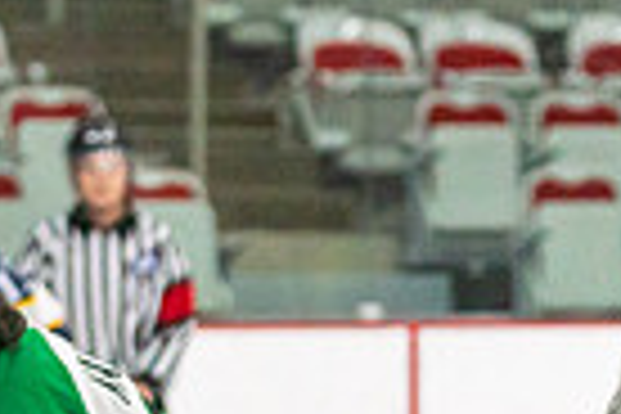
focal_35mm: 419
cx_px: 313
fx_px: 7227
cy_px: 931
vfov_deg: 3.2
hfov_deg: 4.9
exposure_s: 1/1600
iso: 4000
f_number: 2.8
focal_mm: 86
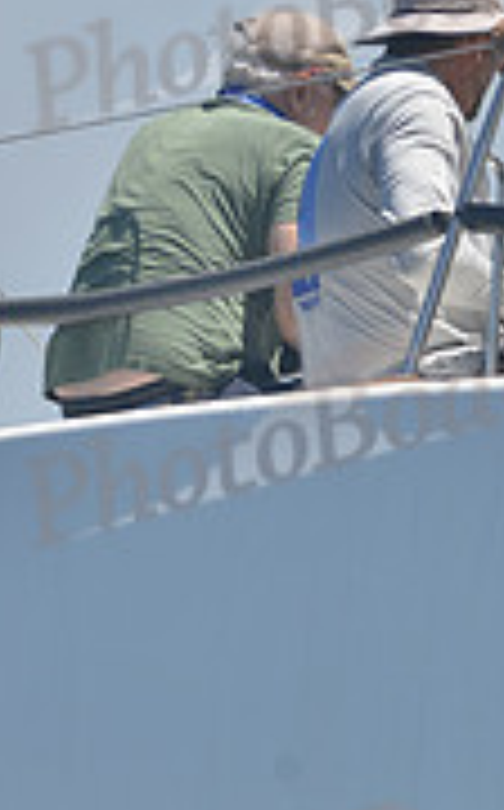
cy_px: 601
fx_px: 15962
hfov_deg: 1.8
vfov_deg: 2.9
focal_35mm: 724
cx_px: 896
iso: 280
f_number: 7.1
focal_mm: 220
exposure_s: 1/1000
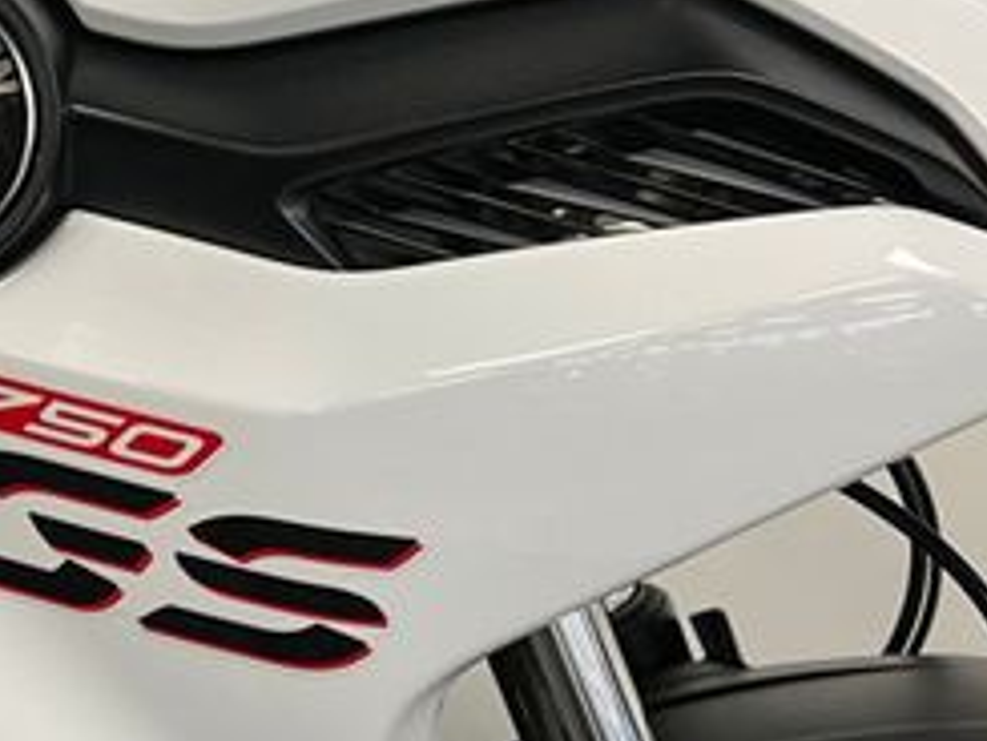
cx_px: 250
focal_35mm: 68
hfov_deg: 28.1
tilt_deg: -18.3
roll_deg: -3.6
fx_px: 1940
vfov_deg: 21.5
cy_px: 226
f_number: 1.6
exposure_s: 1/50
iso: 100
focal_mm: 5.1
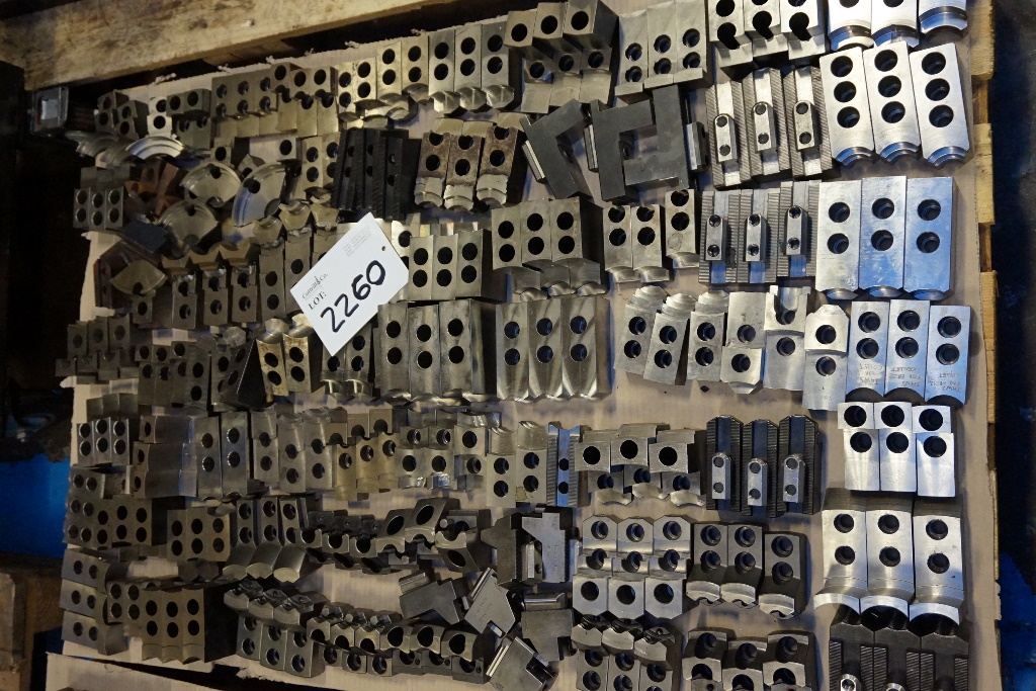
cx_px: 518
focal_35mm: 34
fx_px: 993
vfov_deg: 38.4
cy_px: 346
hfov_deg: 55.1
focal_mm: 23
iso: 3200
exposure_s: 1/160
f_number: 4
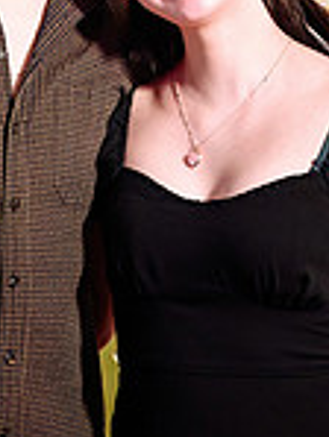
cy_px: 227
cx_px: 76
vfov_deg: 15.0
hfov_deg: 11.3
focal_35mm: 131
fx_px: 1658
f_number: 3.2
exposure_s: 1/125
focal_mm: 35
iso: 1250
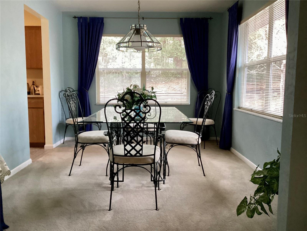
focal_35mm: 31
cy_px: 116
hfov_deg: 58.4
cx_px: 154
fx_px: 275
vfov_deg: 45.4
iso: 250
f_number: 2.4
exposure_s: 1/60
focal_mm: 3.3
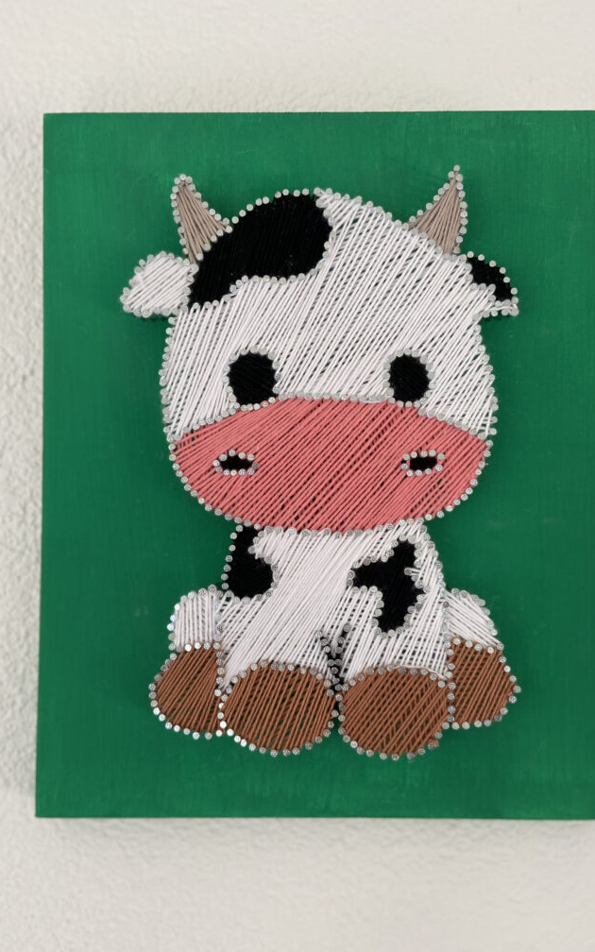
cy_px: 482
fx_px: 726
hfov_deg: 44.5
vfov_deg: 66.5
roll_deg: -1.1
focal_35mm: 28
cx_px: 313
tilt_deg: +4.2
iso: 80
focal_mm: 4.25
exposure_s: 1/122
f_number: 1.8
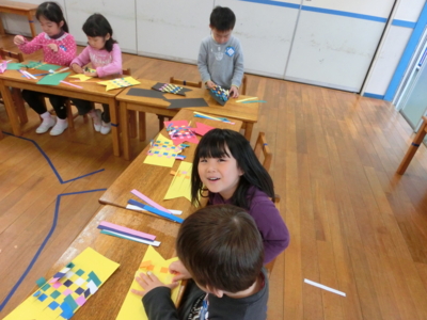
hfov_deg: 71.6
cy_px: 160
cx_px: 214
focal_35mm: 24
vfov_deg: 56.8
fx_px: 296
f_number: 3
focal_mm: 4.24
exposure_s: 1/125
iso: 500
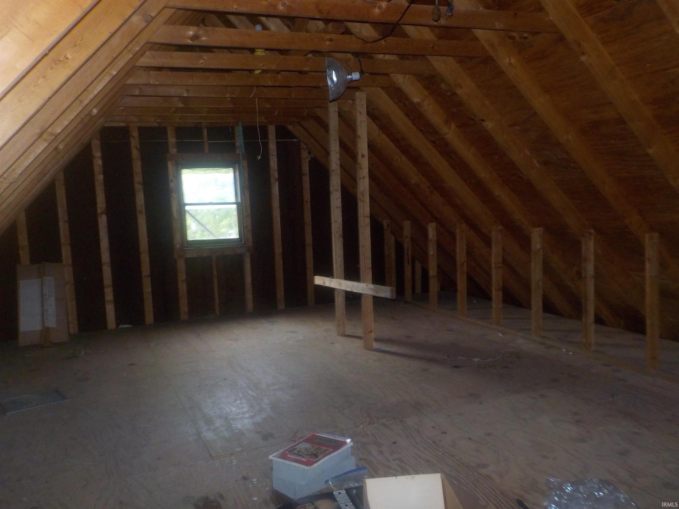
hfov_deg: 60.0
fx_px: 588
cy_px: 254
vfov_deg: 46.8
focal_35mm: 30
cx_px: 340
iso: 250
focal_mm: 4.1
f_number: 3.3
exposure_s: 1/30
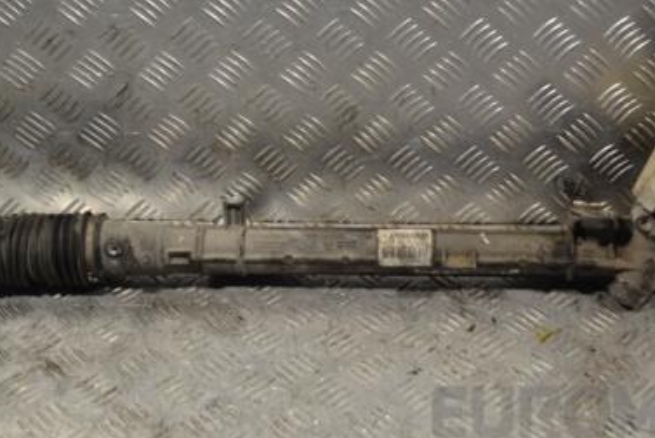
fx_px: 1129
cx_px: 400
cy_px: 181
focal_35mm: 62
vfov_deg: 21.9
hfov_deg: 32.2
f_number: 4.2
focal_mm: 26
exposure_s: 1/40
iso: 100
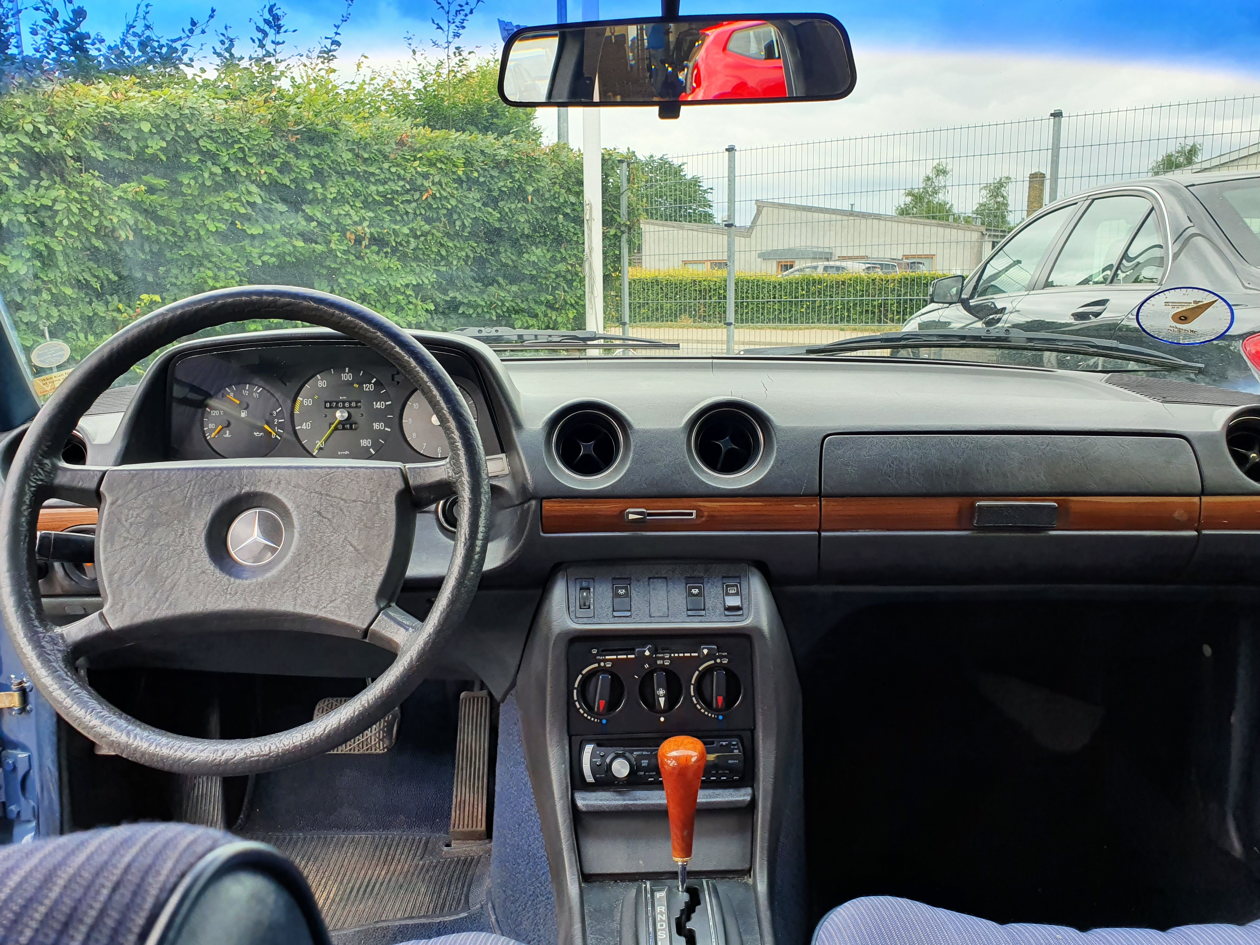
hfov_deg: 65.3
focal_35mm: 27
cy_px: 465
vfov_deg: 51.4
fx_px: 983
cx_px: 635
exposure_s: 1/198
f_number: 2.4
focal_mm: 4.32
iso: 50
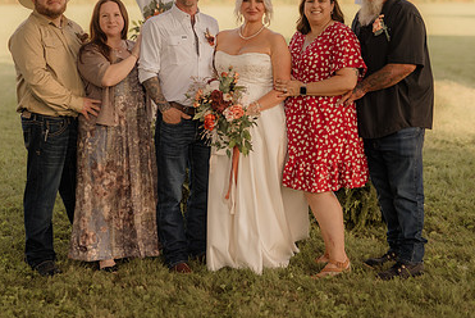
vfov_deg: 17.0
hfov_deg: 25.3
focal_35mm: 80
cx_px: 221
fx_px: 1056
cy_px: 88
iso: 200
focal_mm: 50
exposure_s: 1/640
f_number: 2.8
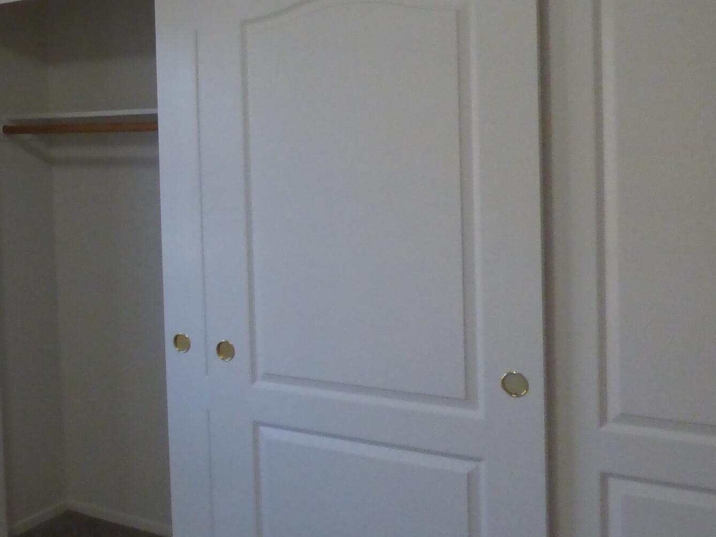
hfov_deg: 38.1
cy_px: 182
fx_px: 931
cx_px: 23
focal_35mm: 45
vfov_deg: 31.9
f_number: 2.8
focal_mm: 3.58
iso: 500
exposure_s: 1/125
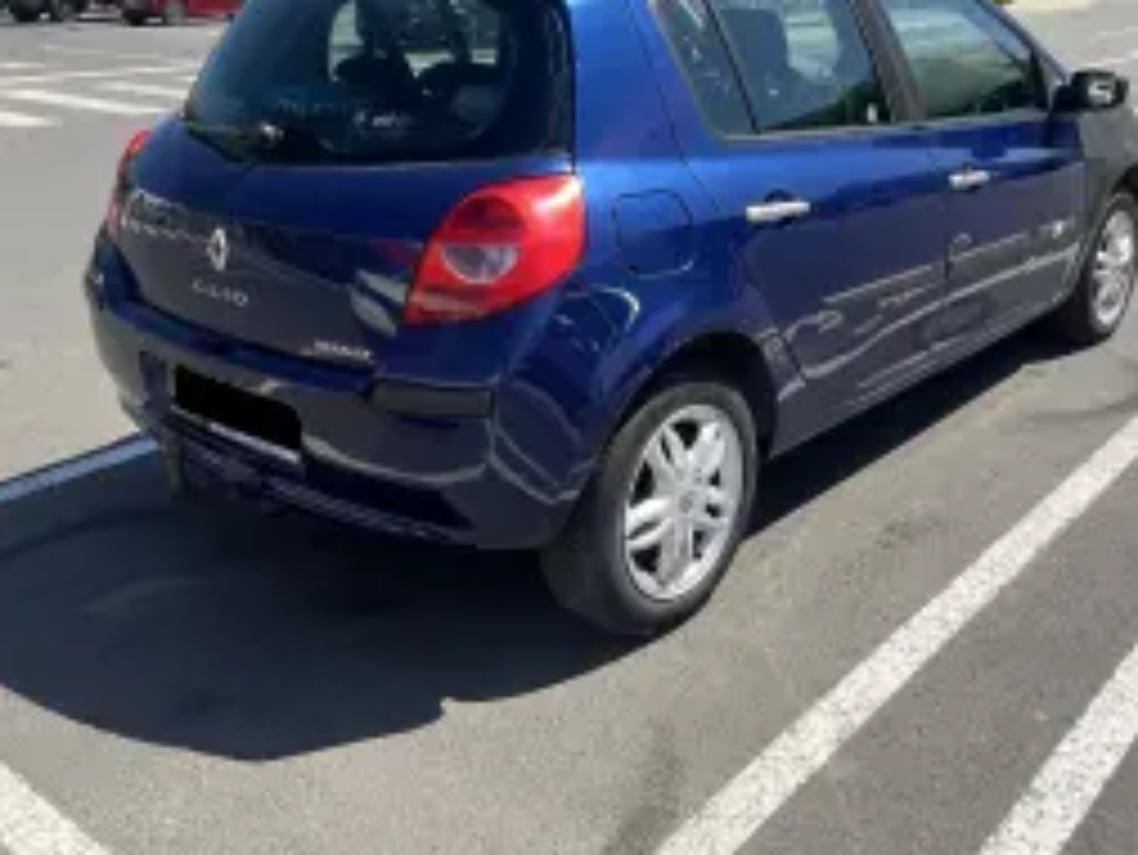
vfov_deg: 38.1
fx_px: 1217
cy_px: 261
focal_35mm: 37
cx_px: 639
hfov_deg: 50.0
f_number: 1.6
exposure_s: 1/2024
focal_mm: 5.1
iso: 50
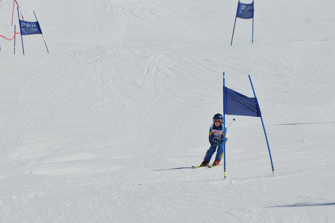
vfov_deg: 3.3
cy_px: 140
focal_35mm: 412
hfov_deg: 5.0
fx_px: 3830
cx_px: 192
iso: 200
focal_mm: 200
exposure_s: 1/1250
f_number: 9
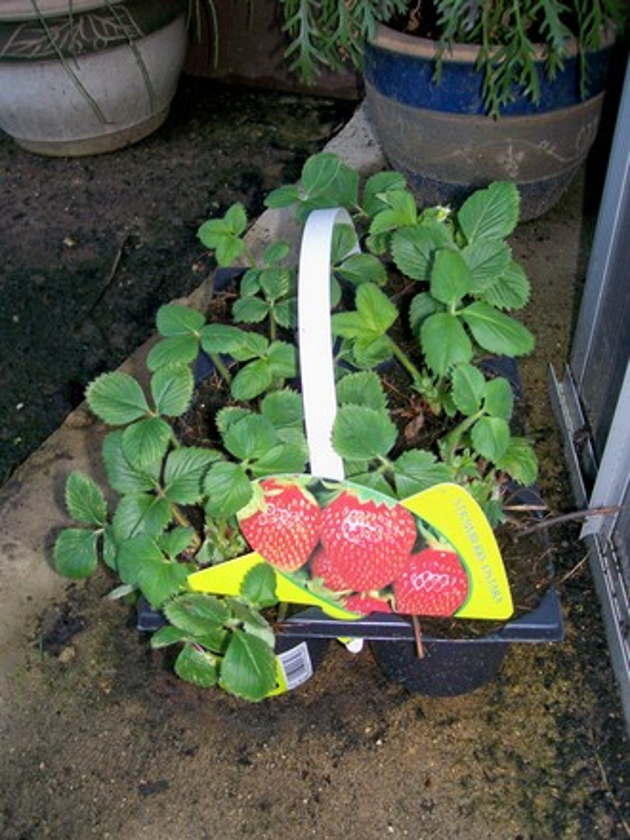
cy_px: 420
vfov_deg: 51.4
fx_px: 874
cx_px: 315
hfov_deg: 39.7
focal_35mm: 36
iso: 80
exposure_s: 1/64
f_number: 2.7
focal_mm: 6
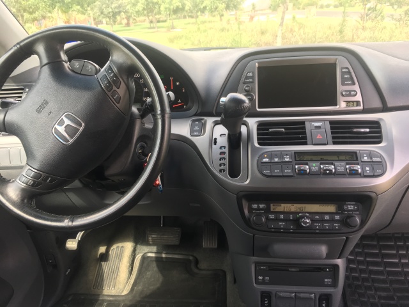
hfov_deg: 61.7
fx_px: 343
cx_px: 204
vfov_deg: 48.2
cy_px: 154
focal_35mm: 29
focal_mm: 4.15
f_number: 2.2
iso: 40
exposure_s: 1/120
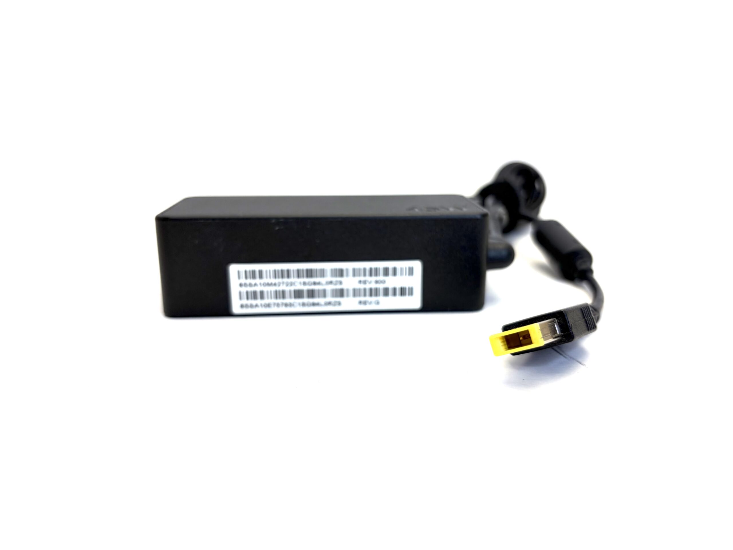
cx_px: 366
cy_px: 275
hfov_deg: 67.3
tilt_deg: -15.5
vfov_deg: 53.1
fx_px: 551
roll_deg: +0.5
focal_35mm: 26
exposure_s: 1/204
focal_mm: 5.96
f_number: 1.6
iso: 40
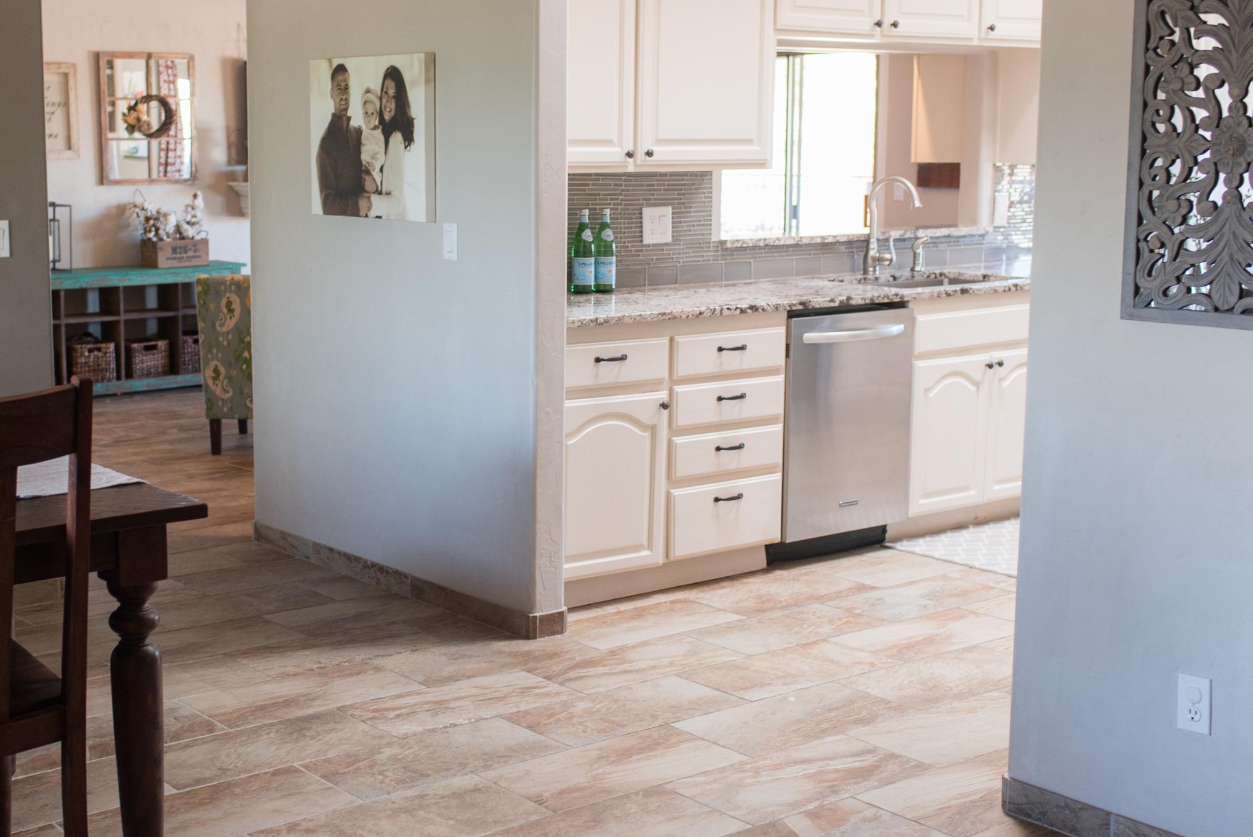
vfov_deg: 26.0
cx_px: 463
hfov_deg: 37.9
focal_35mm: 52
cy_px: 383
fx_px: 1811
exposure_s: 1/100
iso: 800
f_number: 3.2
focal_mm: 35
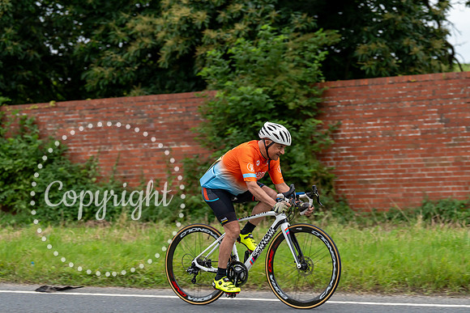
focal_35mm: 96
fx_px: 1254
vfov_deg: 14.3
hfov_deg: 21.2
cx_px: 235
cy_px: 156
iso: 1000
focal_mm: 96
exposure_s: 1/640
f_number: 3.2
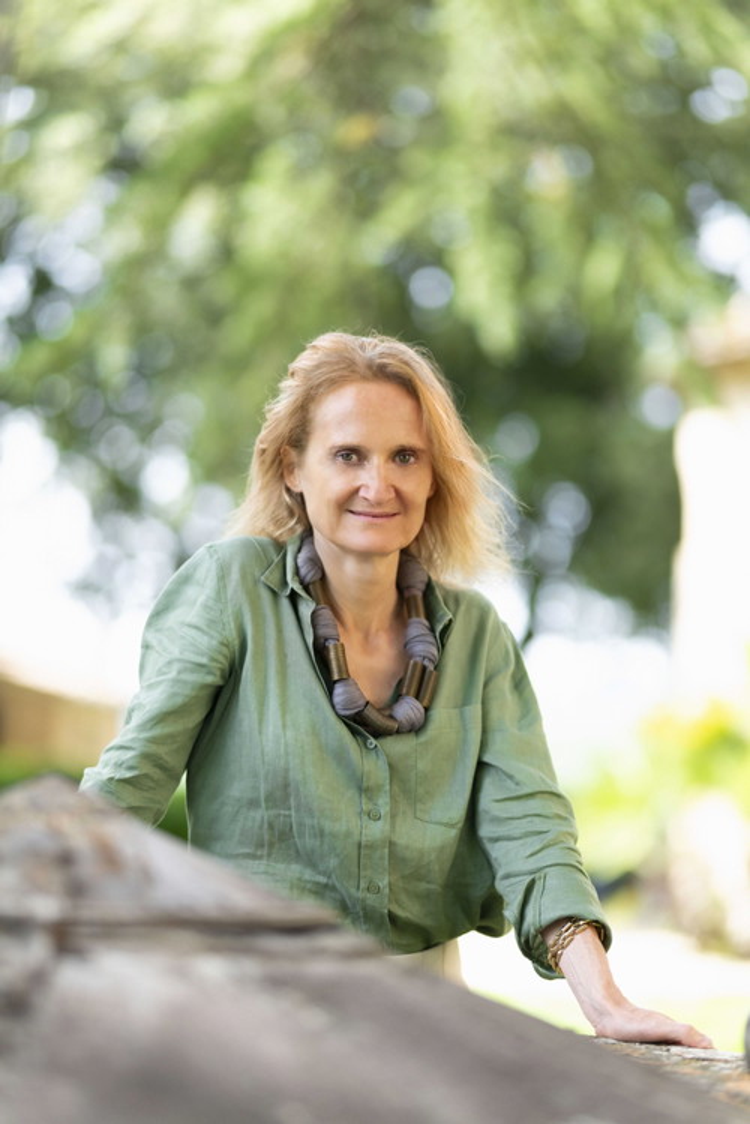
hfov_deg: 16.1
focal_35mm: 85
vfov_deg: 23.9
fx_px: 2654
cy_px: 562
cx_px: 375
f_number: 1.6
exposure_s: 1/2500
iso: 800
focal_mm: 85
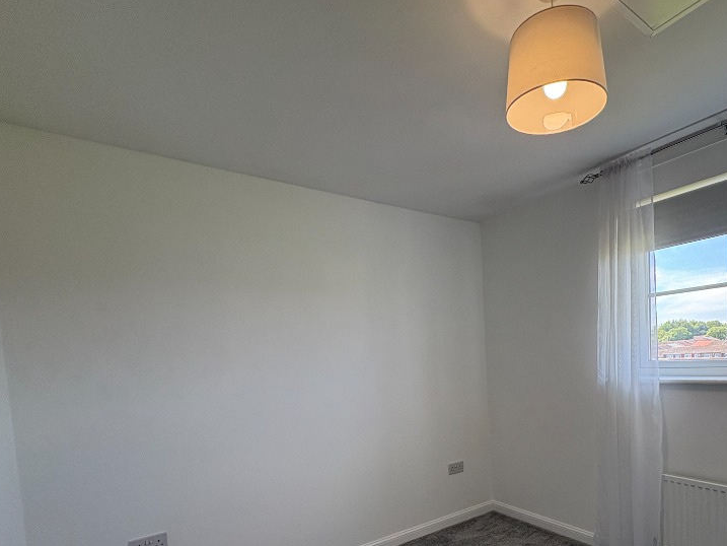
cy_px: 386
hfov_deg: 80.5
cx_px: 447
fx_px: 420
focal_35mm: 20
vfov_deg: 63.4
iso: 80
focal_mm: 2.22
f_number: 2.2
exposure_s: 1/114
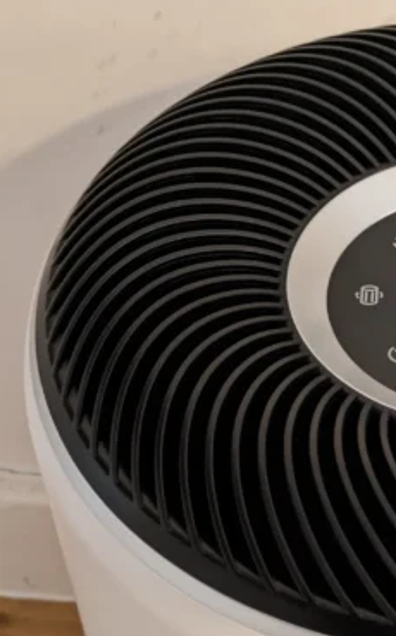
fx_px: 1523
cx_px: 484
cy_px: 353
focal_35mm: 88
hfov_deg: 14.3
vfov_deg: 23.6
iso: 299
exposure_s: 1/25
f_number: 1.89
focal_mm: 5.43
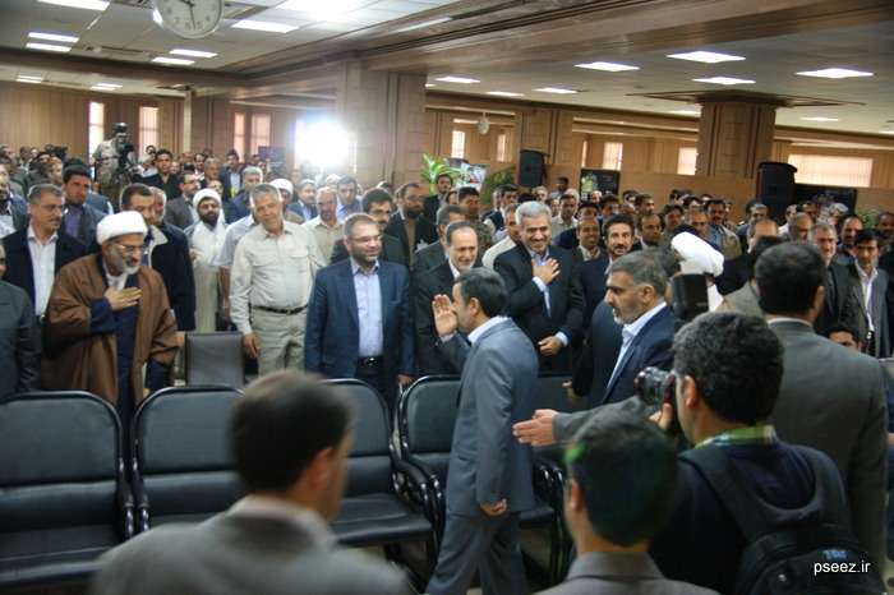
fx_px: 894
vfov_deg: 36.8
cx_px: 447
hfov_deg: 53.2
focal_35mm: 36
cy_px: 298
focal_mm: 24
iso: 400
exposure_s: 1/30
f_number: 4
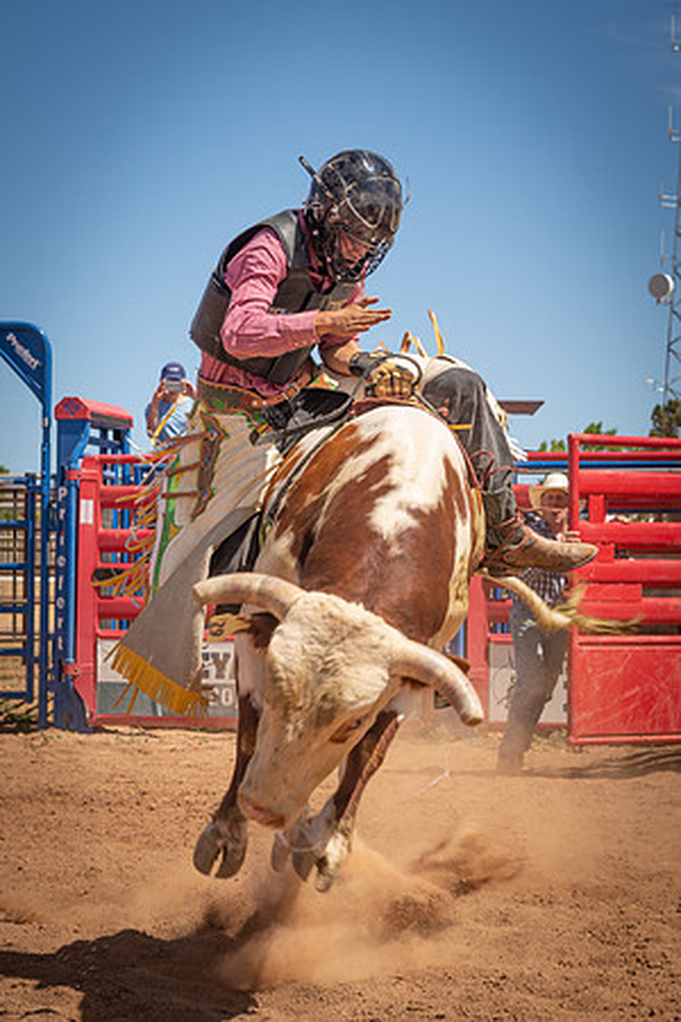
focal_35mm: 103
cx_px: 329
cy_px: 510
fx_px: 2922
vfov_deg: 19.8
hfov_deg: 13.3
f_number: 6.3
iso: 100
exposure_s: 1/400
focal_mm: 66
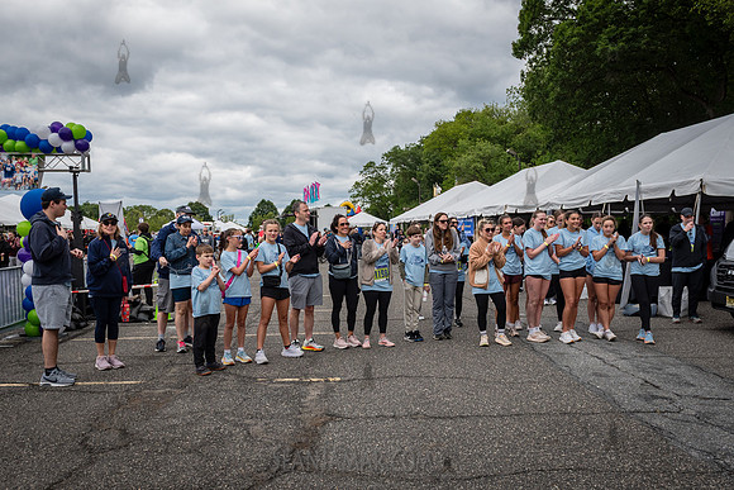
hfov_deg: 58.9
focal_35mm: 32
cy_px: 277
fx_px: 650
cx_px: 375
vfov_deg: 41.2
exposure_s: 1/1600
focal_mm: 24
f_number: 4
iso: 400
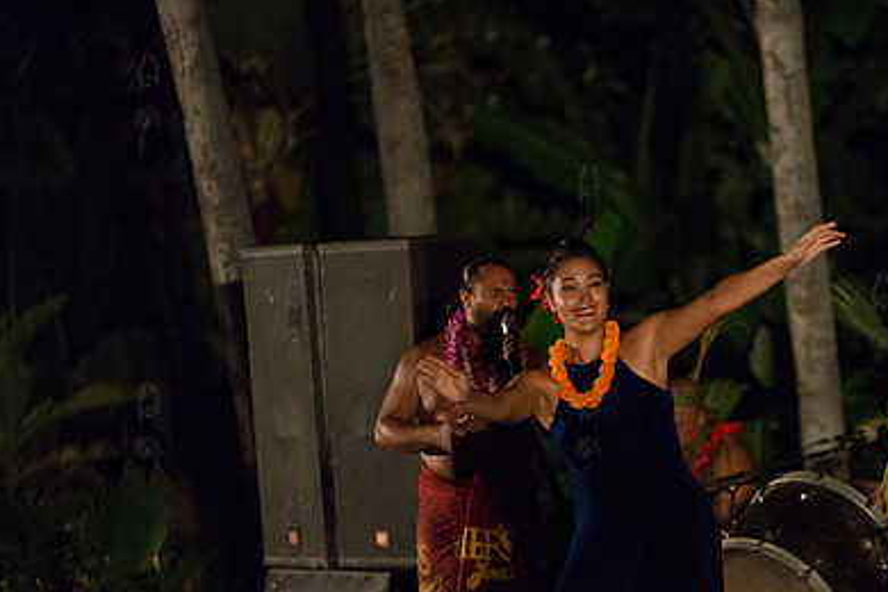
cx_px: 587
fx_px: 6783
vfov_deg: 5.0
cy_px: 418
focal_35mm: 275
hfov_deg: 7.5
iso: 4000
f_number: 2.8
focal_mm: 185
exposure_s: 1/320
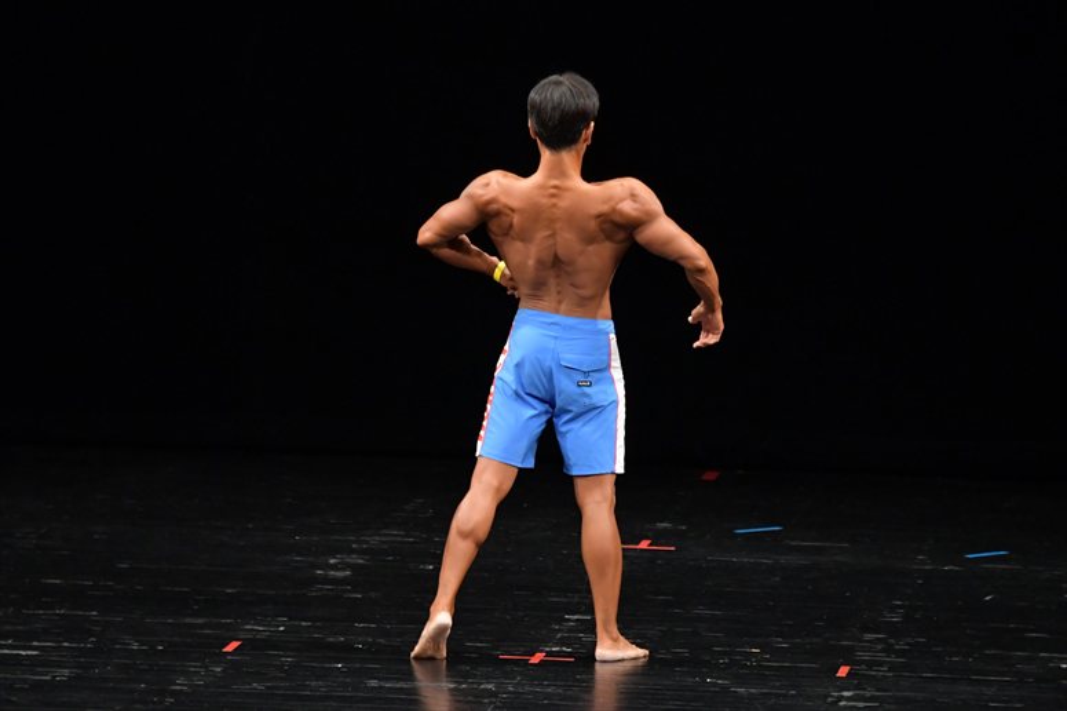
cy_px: 356
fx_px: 7999
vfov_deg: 5.1
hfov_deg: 7.6
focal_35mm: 270
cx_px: 534
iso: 3200
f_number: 5.6
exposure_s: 1/400
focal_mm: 180
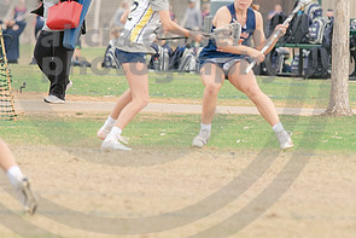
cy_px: 76
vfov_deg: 1.5
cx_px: 223
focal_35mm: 890
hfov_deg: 2.3
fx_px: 8805
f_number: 2.8
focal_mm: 200
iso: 360
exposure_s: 1/1250
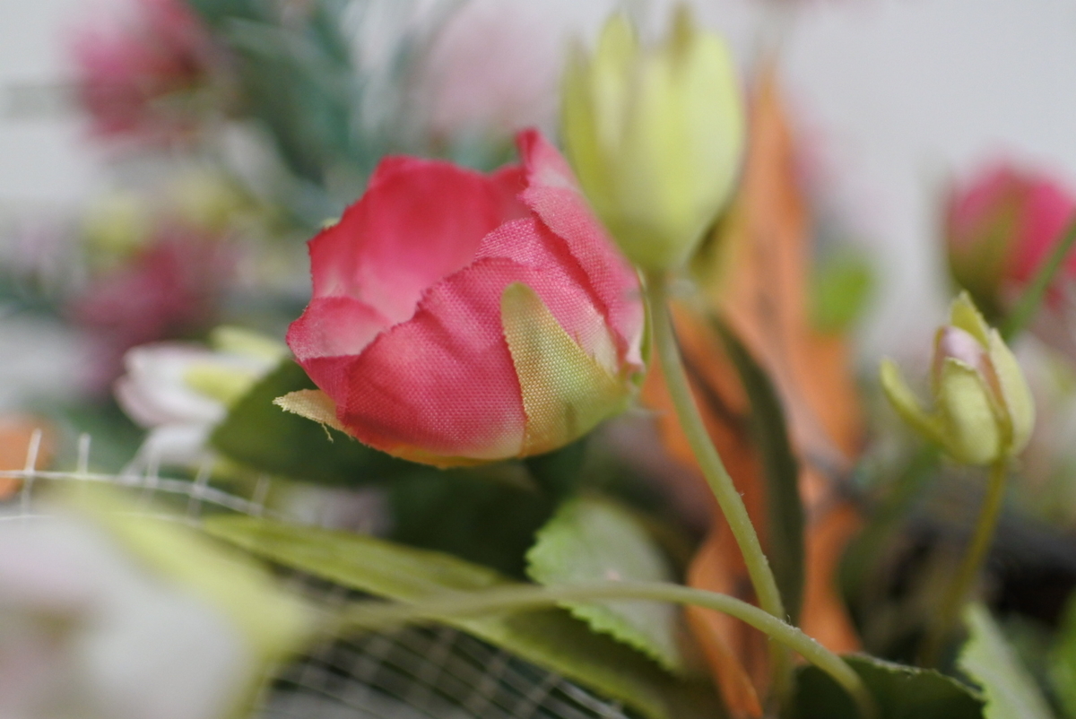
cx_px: 538
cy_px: 360
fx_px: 1466
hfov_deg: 40.3
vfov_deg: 27.6
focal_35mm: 49
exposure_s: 1/125
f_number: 2
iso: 1000
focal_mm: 18.5
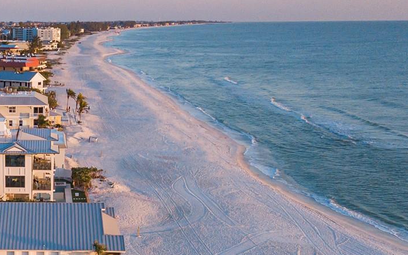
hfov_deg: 31.2
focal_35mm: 62
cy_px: 302
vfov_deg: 19.7
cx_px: 29
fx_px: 689
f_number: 2.2
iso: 273
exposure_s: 1/25
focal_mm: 4.73
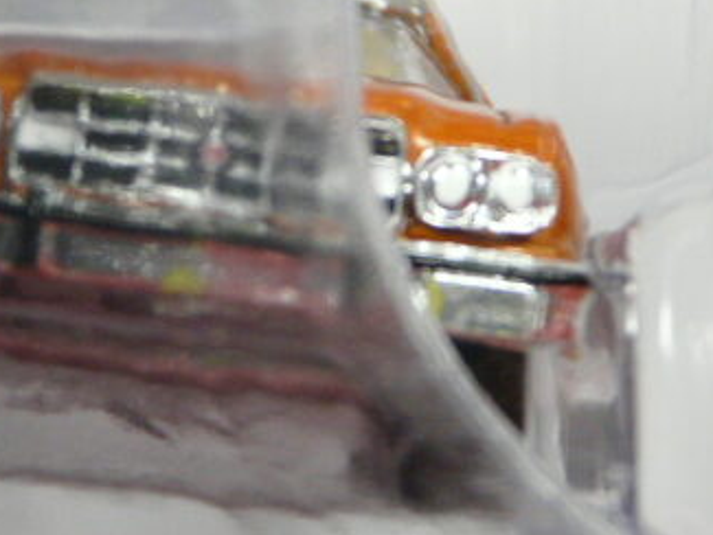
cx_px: 206
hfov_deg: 5.9
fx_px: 6923
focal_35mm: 336
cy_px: 121
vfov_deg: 4.4
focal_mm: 18.8
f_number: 3.6
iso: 200
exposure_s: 1/50
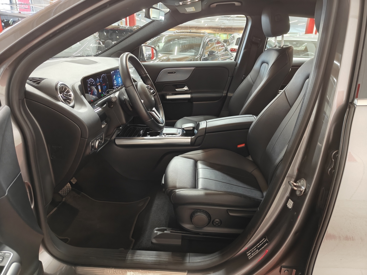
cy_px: 138
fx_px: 254
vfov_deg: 56.8
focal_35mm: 24
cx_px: 184
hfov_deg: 71.6
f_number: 1.8
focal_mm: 5.59
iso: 160
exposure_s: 1/33
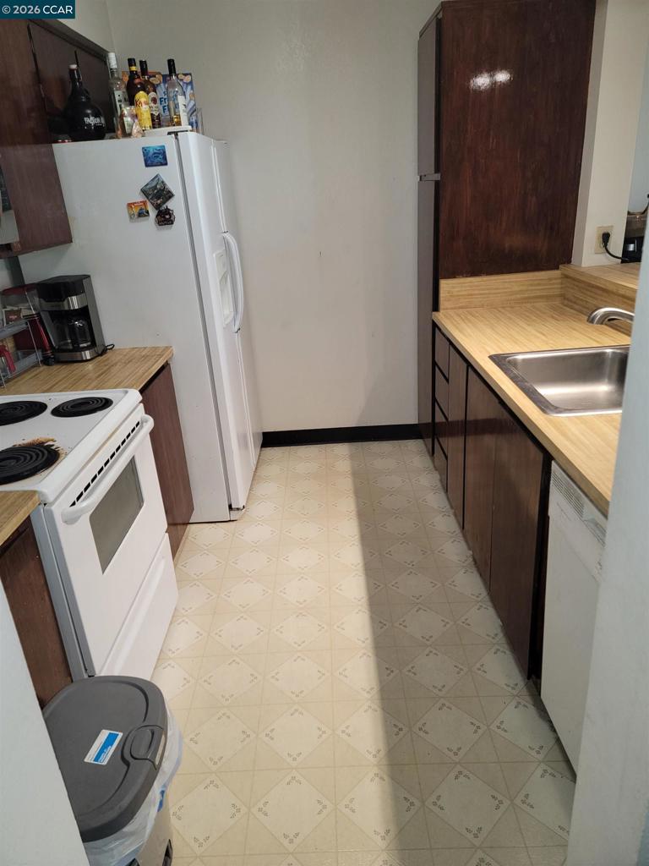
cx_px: 324
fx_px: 600
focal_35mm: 24
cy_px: 433
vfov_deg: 71.6
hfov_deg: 56.8
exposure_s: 1/40
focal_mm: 6.7
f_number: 1.8
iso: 100
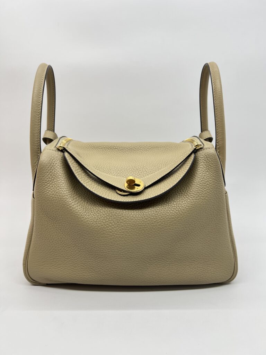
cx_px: 133
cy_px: 178
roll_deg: +0.6
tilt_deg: -10.5
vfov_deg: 67.3
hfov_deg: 53.1
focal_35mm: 26
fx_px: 266
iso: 32
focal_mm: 5.7
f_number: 1.5
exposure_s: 1/113
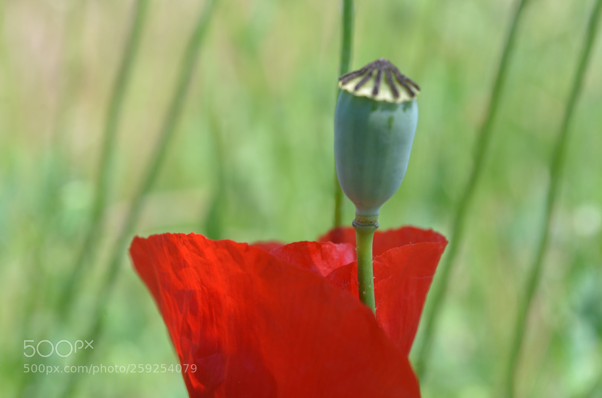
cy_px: 199
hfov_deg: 24.7
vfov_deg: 16.5
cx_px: 301
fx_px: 1376
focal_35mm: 82
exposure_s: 1/80
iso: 100
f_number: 8
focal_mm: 55
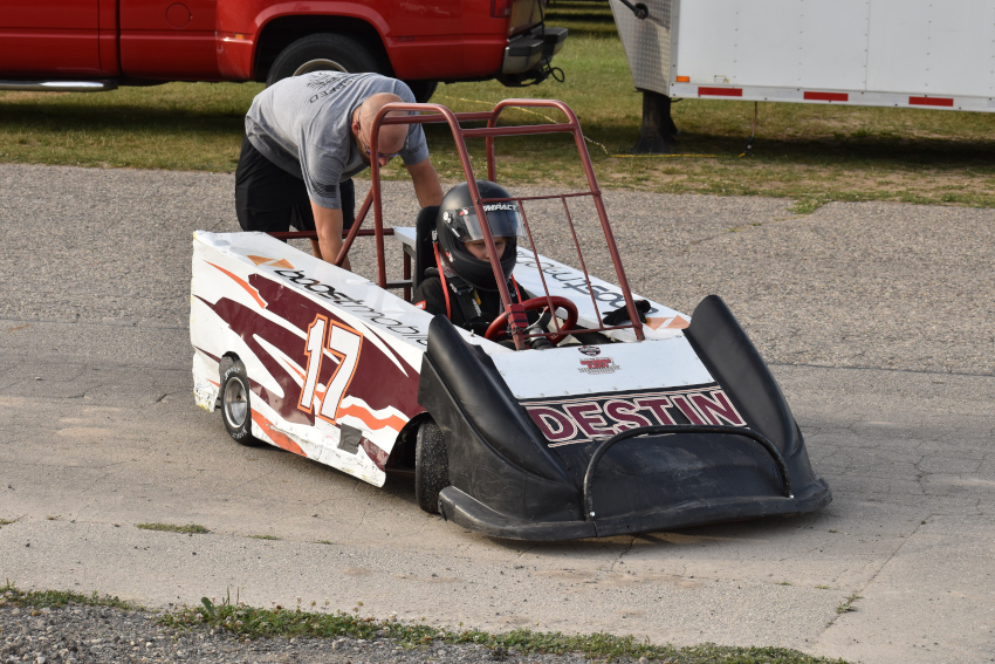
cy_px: 332
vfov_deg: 13.0
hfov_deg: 19.5
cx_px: 498
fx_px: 2902
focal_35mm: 105
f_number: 11
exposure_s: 1/250
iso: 400
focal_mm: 70
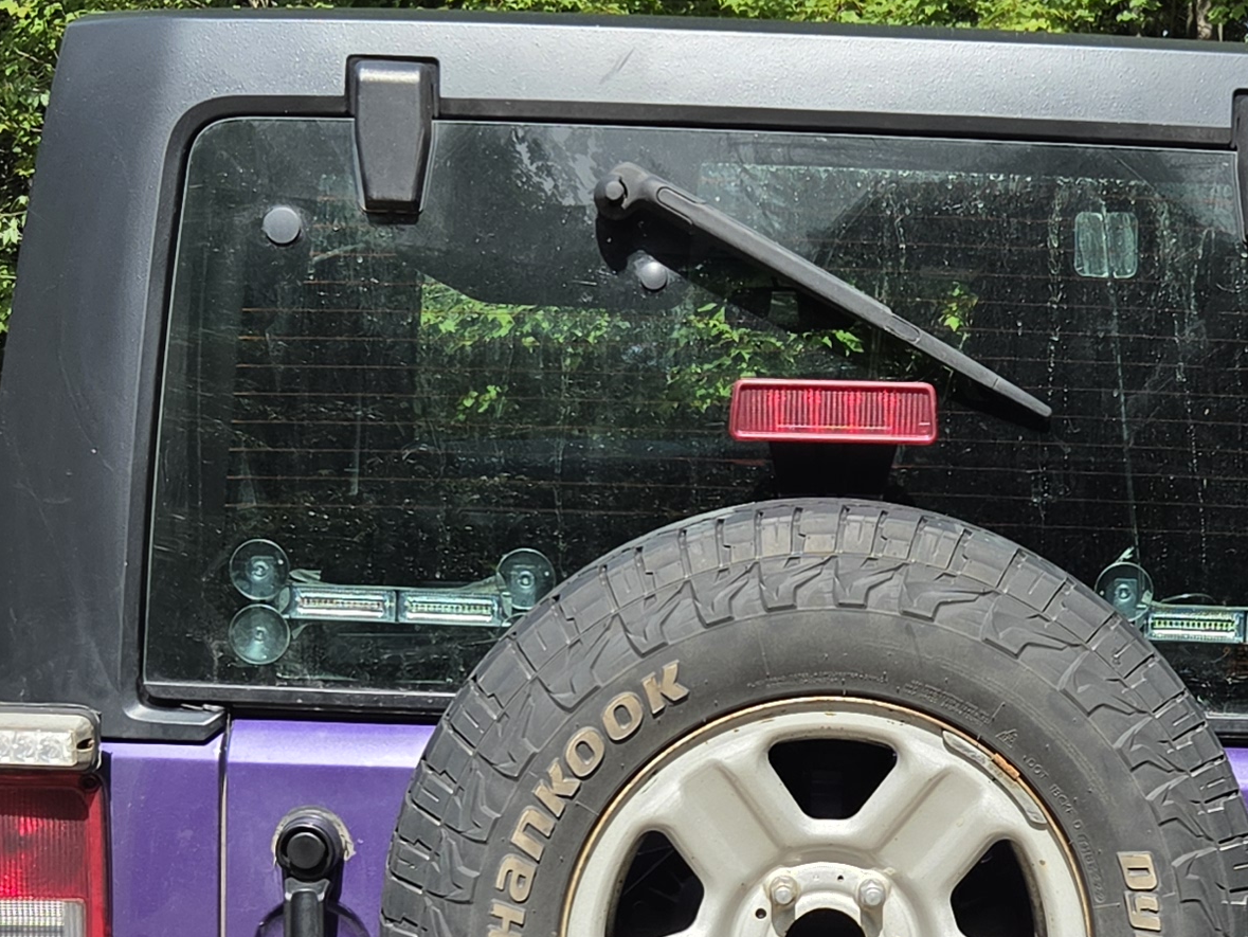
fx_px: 2813
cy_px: 860
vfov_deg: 18.6
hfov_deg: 24.8
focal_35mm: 78
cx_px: 878
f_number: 1.8
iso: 80
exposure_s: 1/1809
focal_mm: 5.4
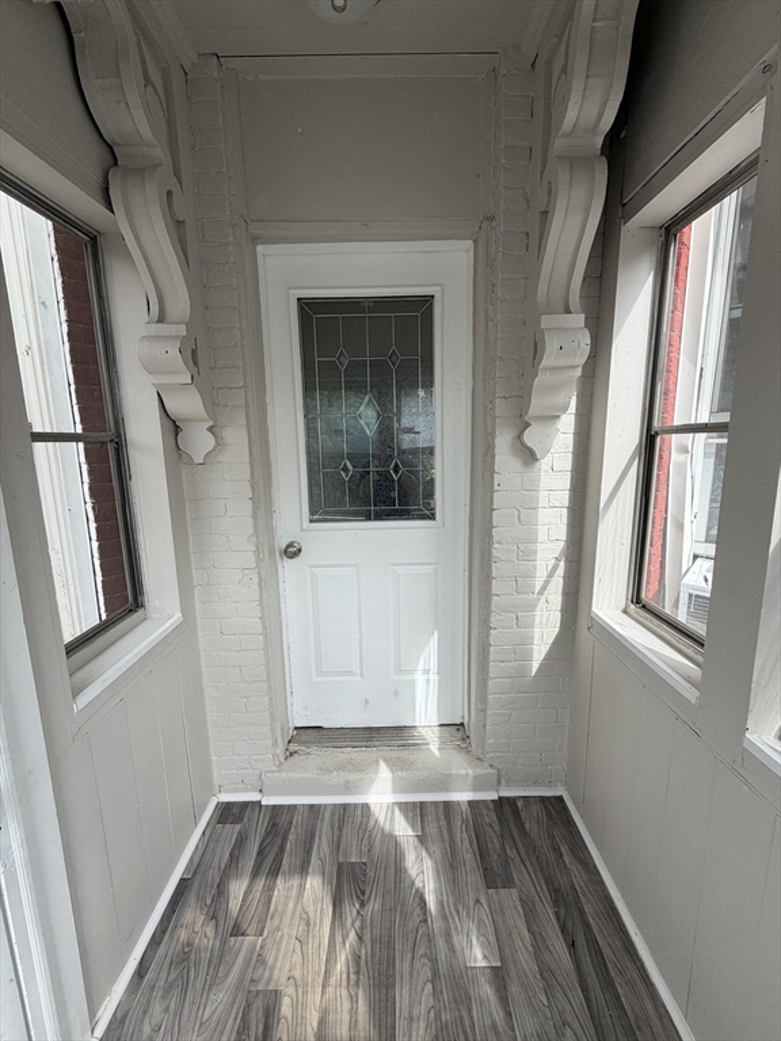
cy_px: 520
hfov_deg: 85.7
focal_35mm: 14
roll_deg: +1.0
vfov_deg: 102.1
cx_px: 390
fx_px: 421
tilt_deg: -9.4
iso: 50
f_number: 2.2
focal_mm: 2.22
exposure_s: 1/502
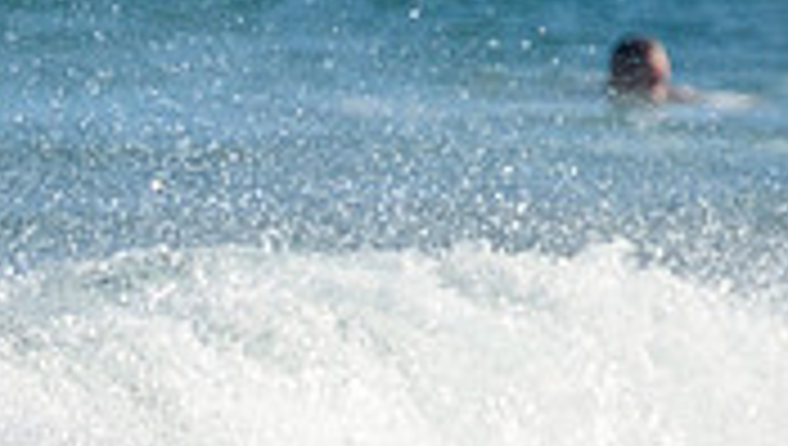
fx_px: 61075
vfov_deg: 0.4
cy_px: 646
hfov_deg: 0.7
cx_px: -277
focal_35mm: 2919
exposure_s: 1/2000
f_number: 11
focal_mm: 800
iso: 1400
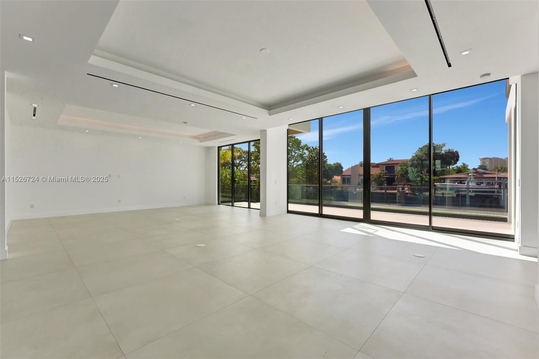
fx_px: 229
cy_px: 180
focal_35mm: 15
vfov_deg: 76.2
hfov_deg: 99.3
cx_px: 270
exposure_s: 1/125
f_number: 8
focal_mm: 15.3
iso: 400
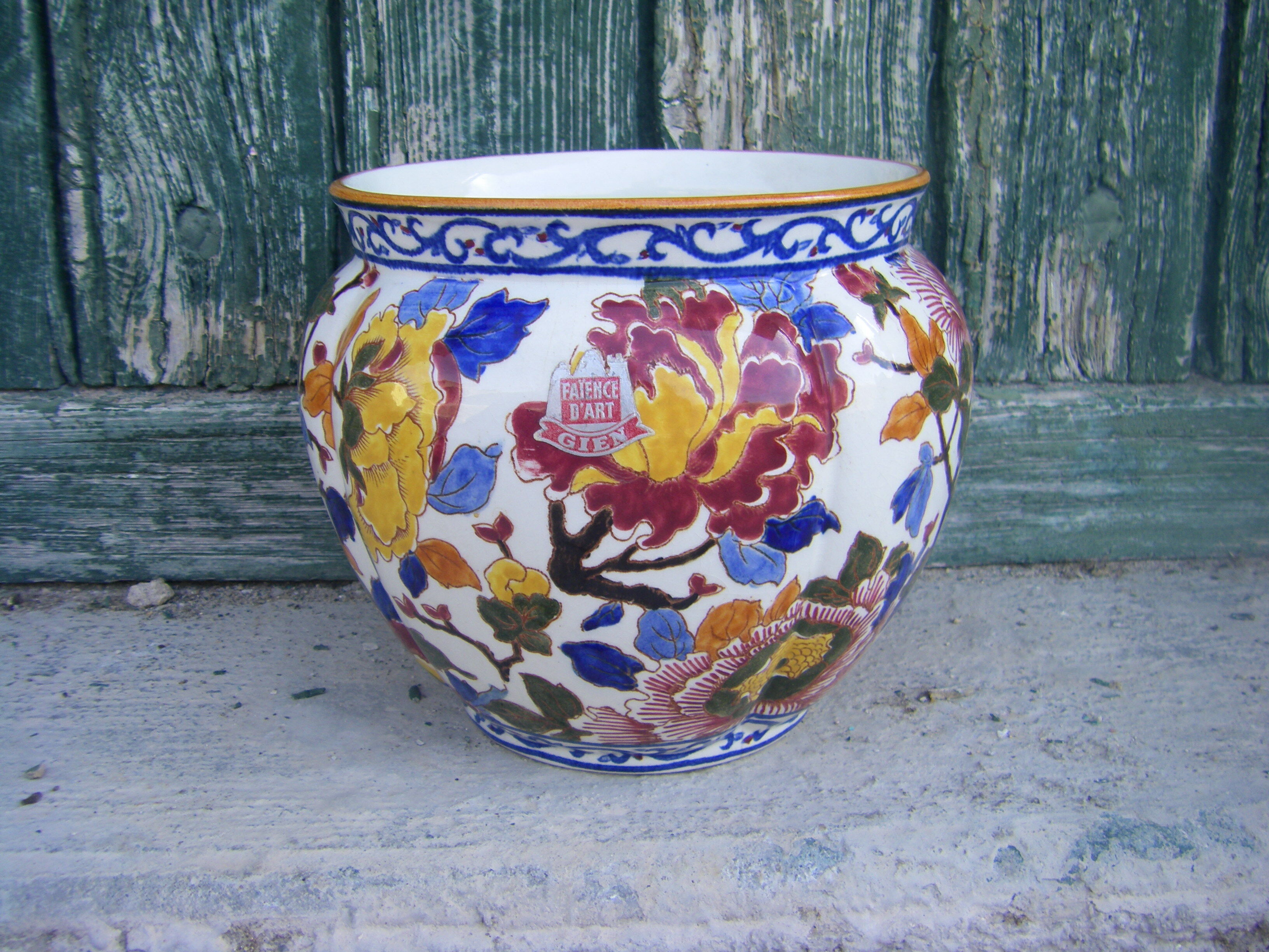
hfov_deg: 49.0
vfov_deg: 37.7
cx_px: 634
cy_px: 476
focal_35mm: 38
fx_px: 1393
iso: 64
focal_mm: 6.3
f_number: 3.5
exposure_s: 1/125
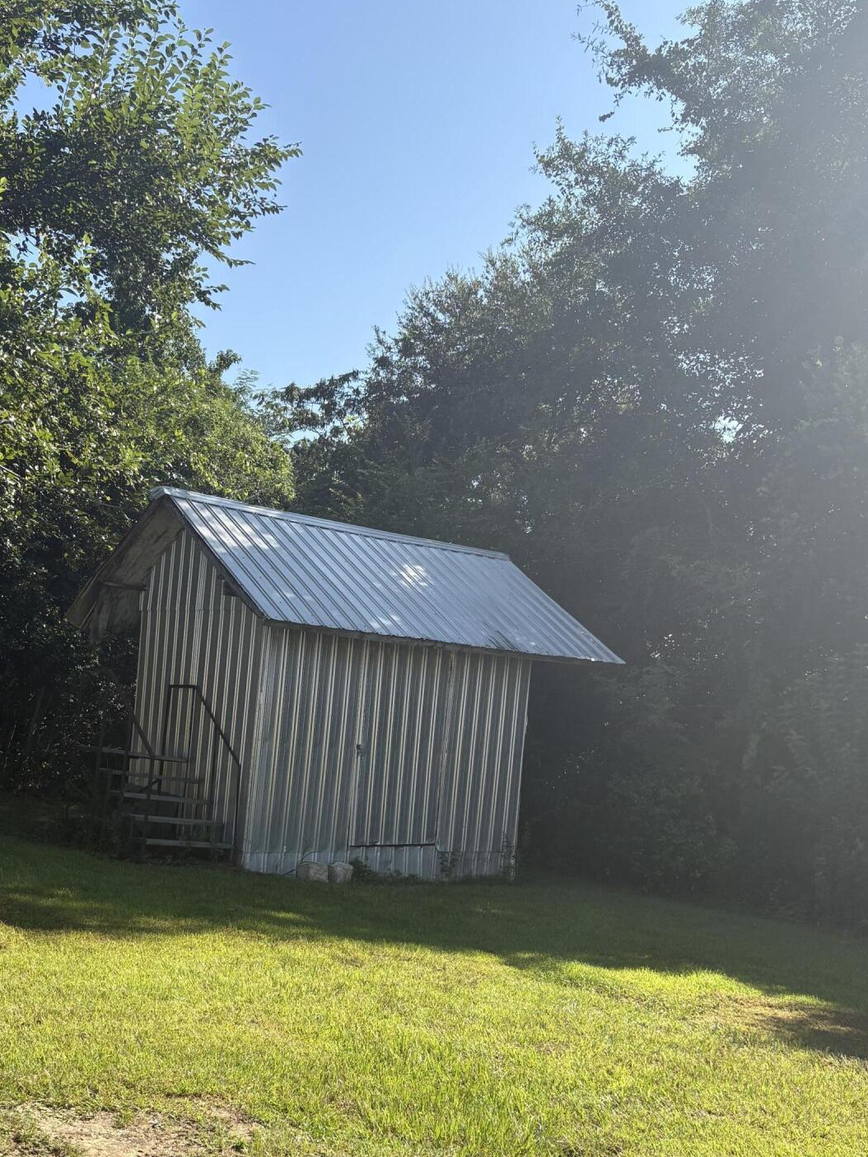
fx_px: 1237
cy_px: 727
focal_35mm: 37
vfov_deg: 49.6
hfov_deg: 38.5
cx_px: 342
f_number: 1.6
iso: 50
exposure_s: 1/1953
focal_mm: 5.96
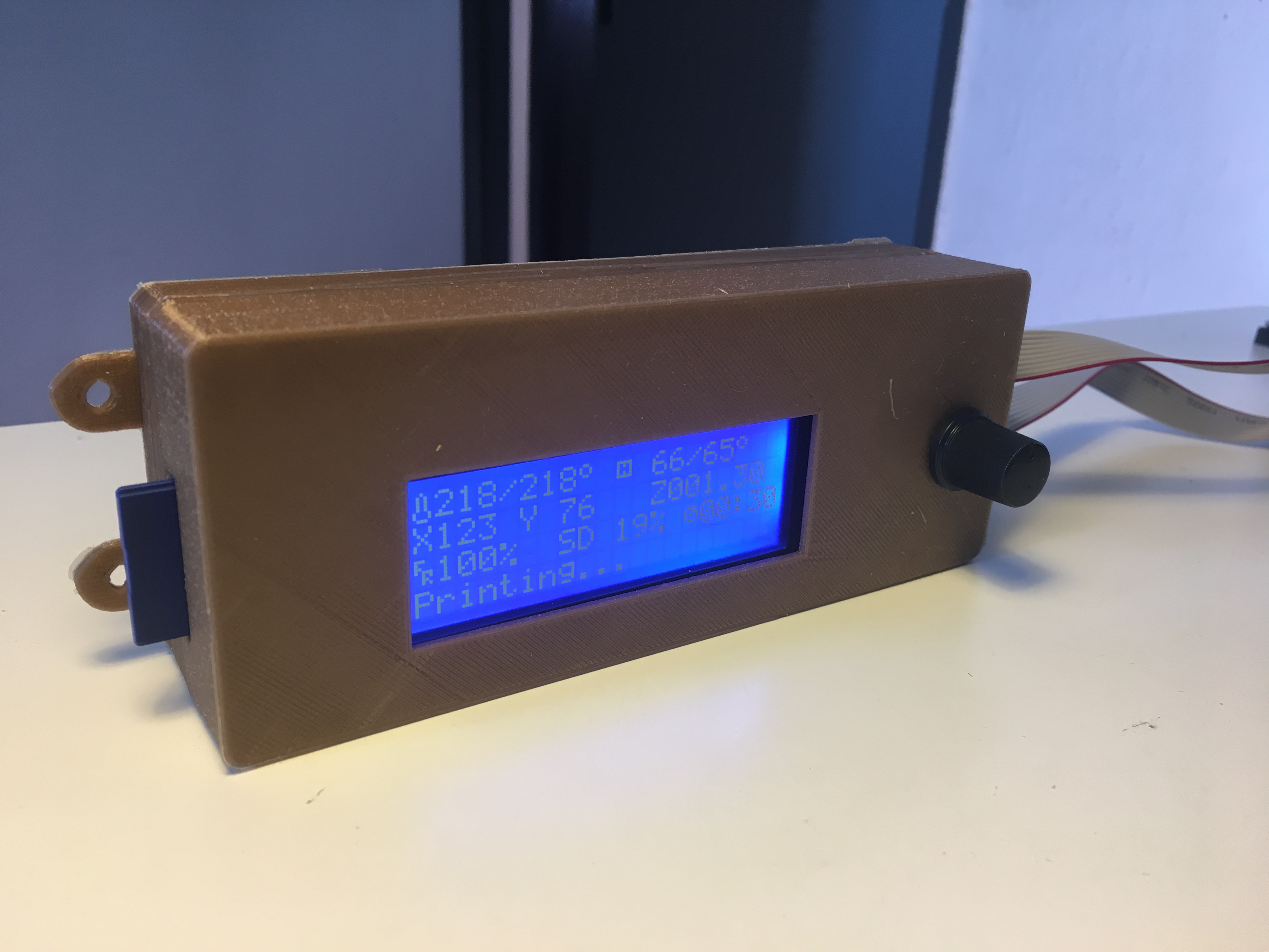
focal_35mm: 29
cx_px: 634
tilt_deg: -18.6
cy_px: 476
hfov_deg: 61.7
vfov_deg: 48.2
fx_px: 1063
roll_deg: -3.4
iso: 40
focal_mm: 4.15
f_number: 2.2
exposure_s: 1/33
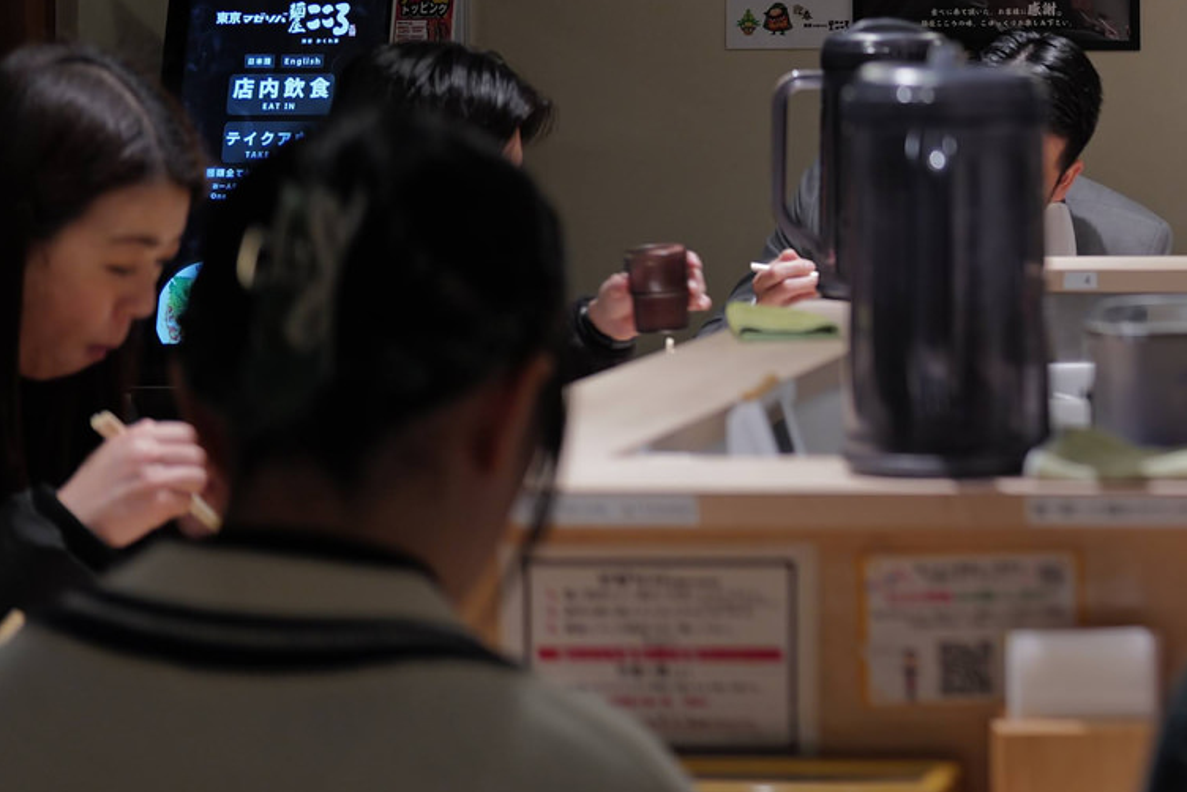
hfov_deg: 16.5
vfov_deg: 11.5
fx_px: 3859
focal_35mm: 117
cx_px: 1571
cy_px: -91
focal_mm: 43
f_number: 2
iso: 200
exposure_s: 1/80
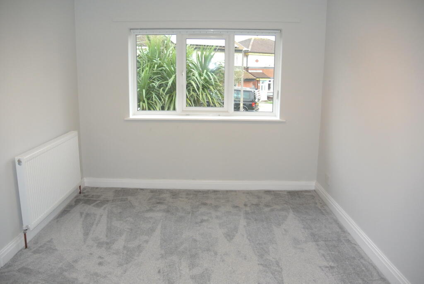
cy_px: 142
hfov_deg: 63.6
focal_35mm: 29
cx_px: 212
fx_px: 342
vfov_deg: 45.1
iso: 1100
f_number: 3.5
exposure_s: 1/60
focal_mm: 11
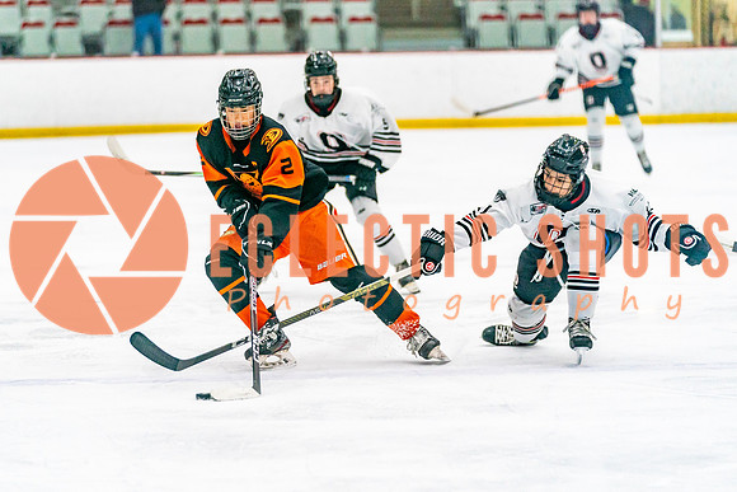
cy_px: 246
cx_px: 290
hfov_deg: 10.3
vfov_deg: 6.9
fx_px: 4103
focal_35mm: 200
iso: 3200
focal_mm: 162
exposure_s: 1/1250
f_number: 2.8
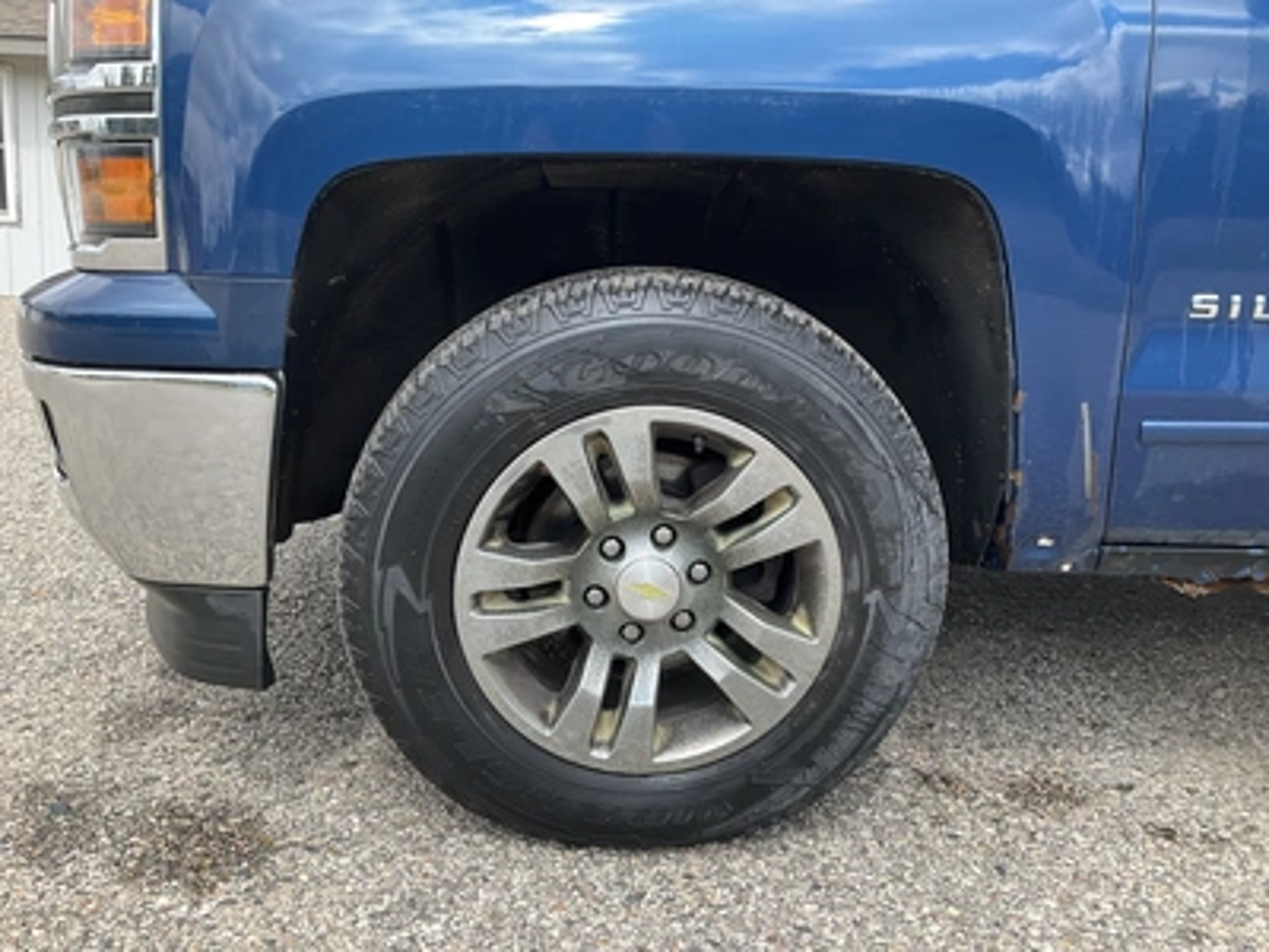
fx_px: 1063
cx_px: 634
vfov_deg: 48.2
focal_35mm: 29
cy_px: 476
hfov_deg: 61.7
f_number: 1.8
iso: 25
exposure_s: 1/574
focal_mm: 3
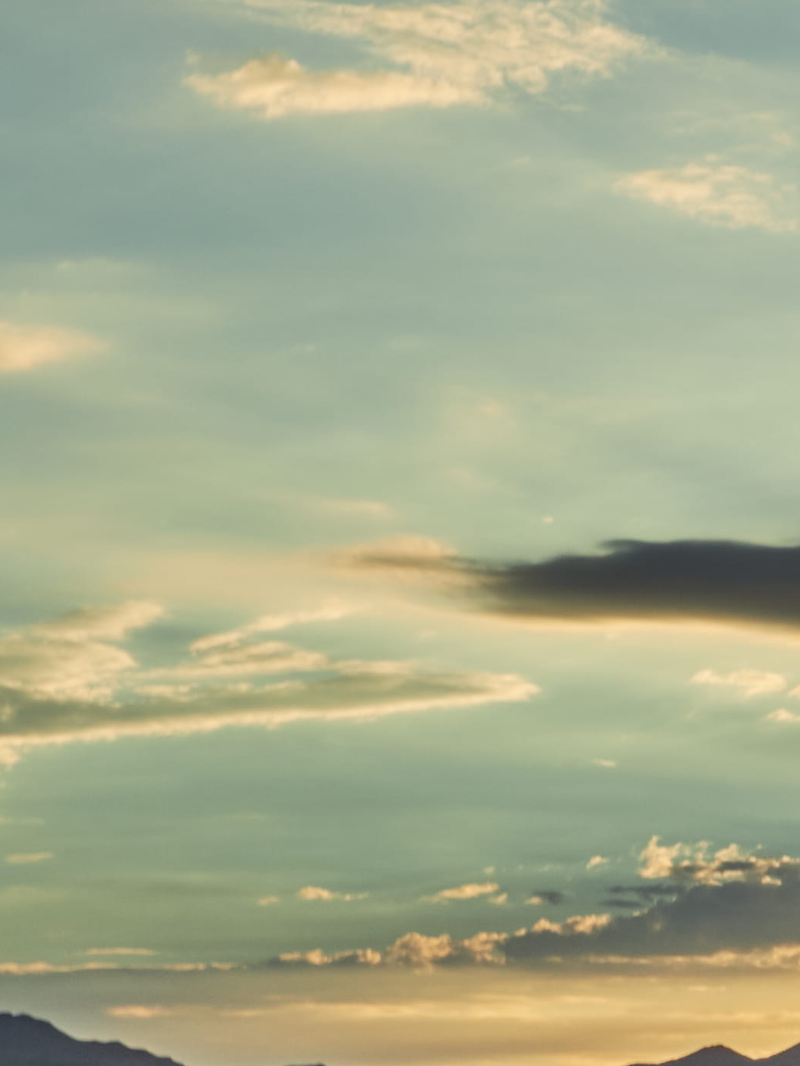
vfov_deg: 13.6
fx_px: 4468
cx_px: 1277
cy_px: 566
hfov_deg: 9.9
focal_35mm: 145
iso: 100
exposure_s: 1/17
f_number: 16
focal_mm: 23
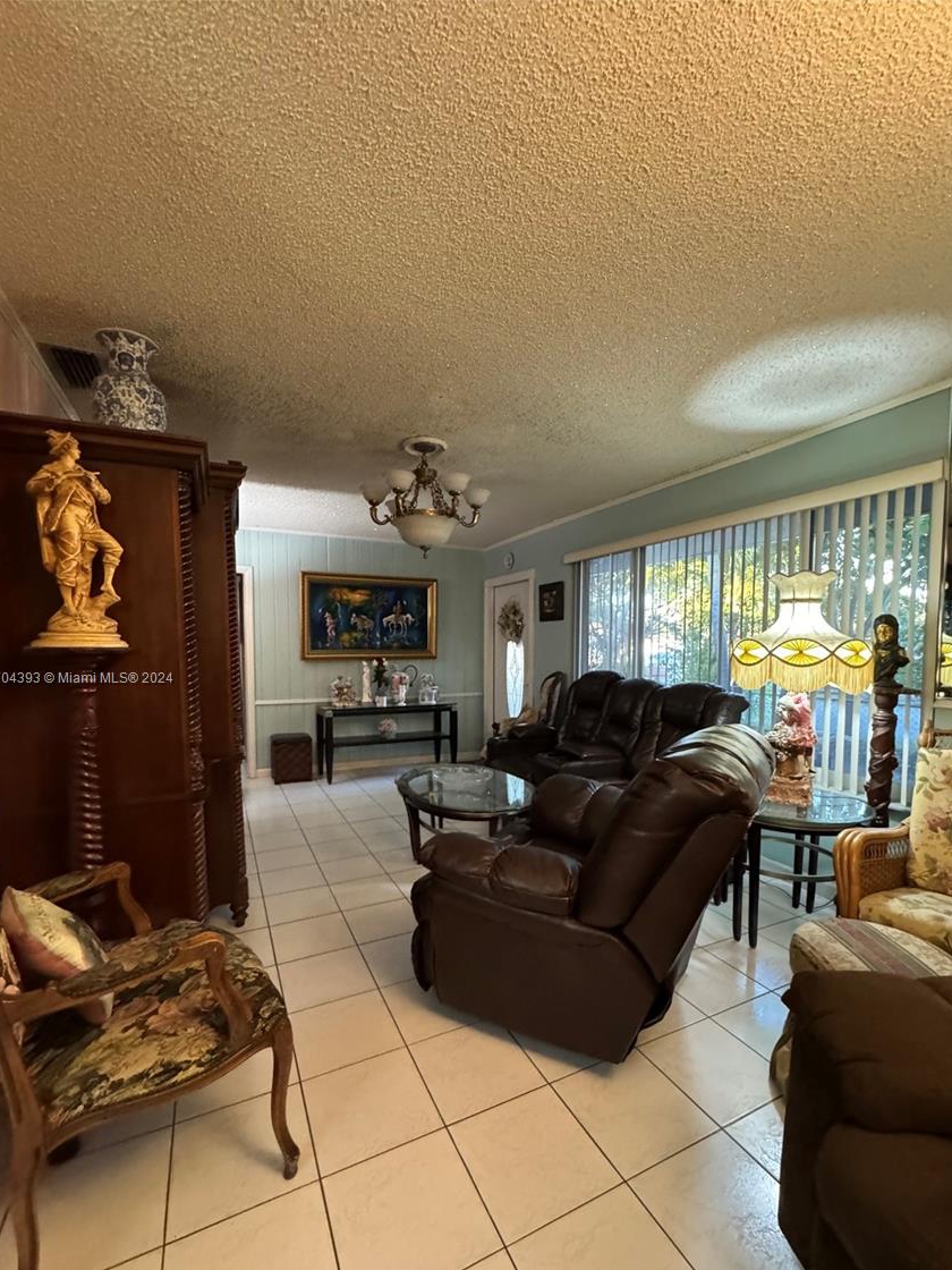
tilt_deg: -3.5
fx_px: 550
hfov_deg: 81.7
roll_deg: +0.0
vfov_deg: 98.0
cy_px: 679
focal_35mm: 15
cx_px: 476
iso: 1250
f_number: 2.2
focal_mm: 2.22
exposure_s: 1/60
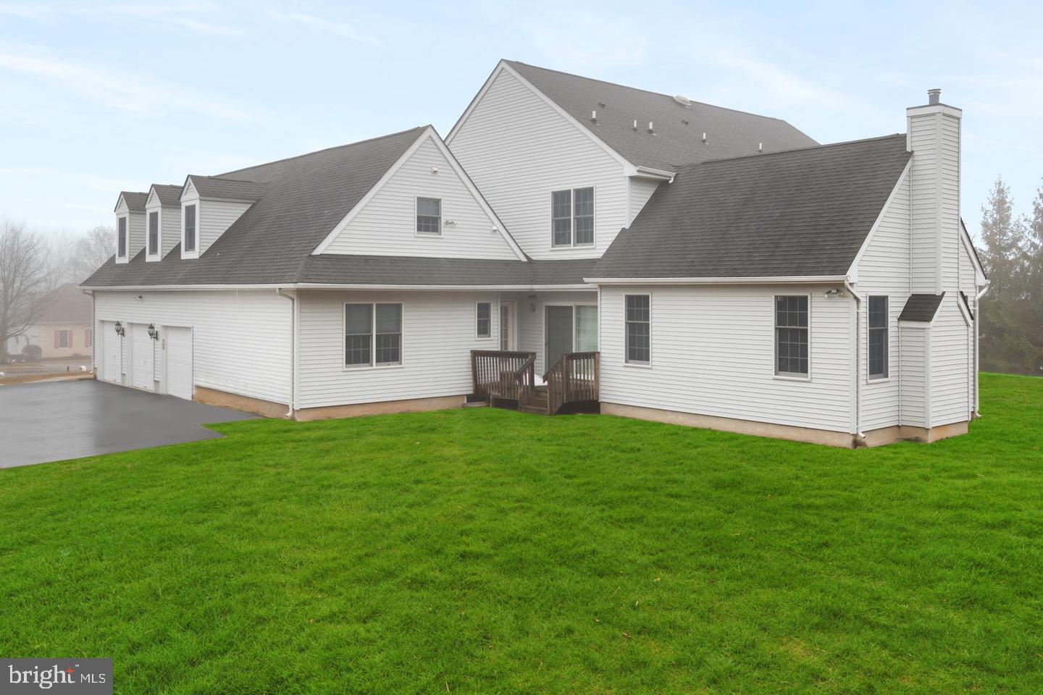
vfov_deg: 43.6
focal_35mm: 30
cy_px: 348
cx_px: 522
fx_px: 869
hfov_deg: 61.9
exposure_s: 1/5
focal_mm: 20
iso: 640
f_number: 9
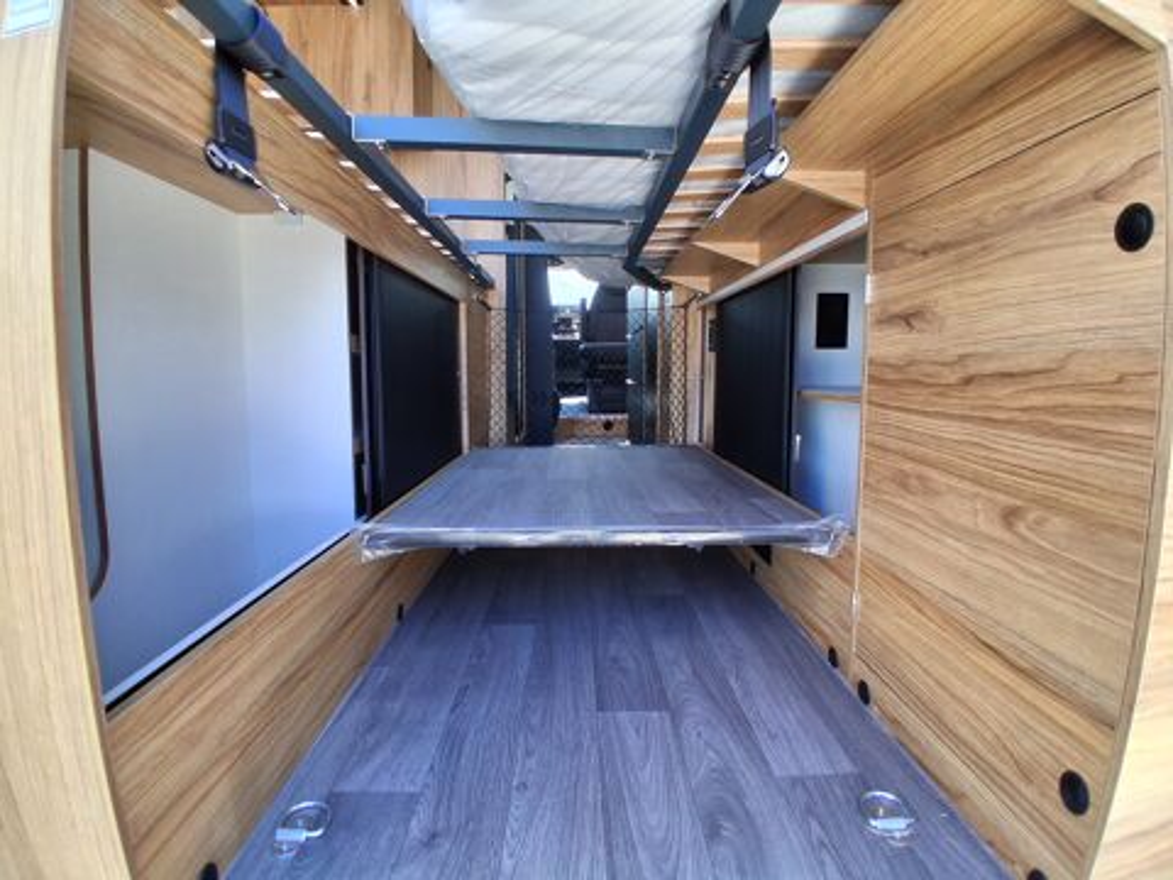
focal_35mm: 17
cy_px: 440
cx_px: 586
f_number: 2.2
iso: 50
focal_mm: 1.4
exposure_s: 1/100
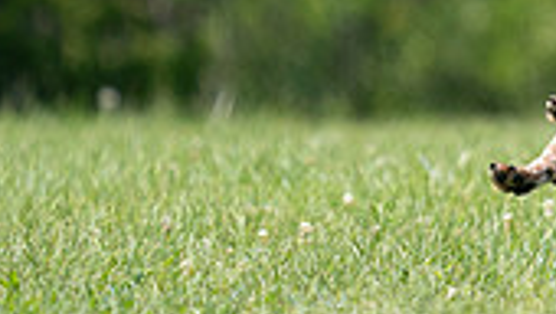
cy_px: -87
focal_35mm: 1377
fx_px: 20320
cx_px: 886
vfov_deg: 0.9
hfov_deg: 1.6
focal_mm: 385
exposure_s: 1/4000
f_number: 6.3
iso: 1250
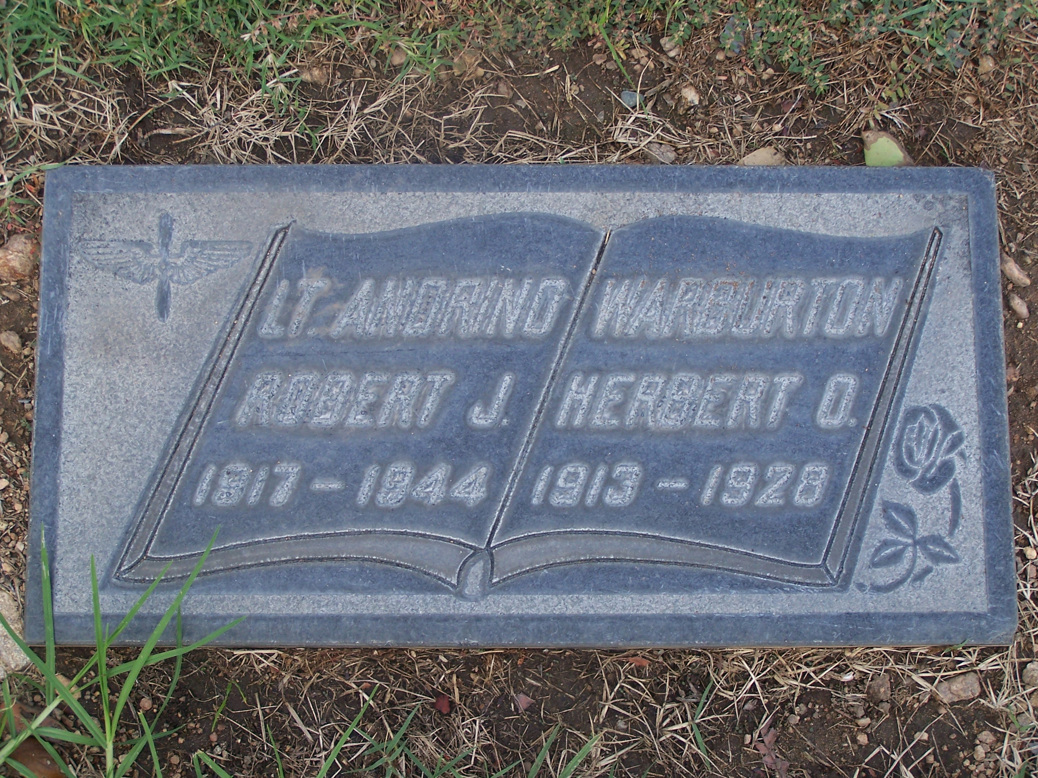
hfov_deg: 30.3
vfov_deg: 22.9
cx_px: 519
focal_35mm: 64
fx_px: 1919
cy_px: 389
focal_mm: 10.7
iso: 80
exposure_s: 1/180
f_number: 3.2
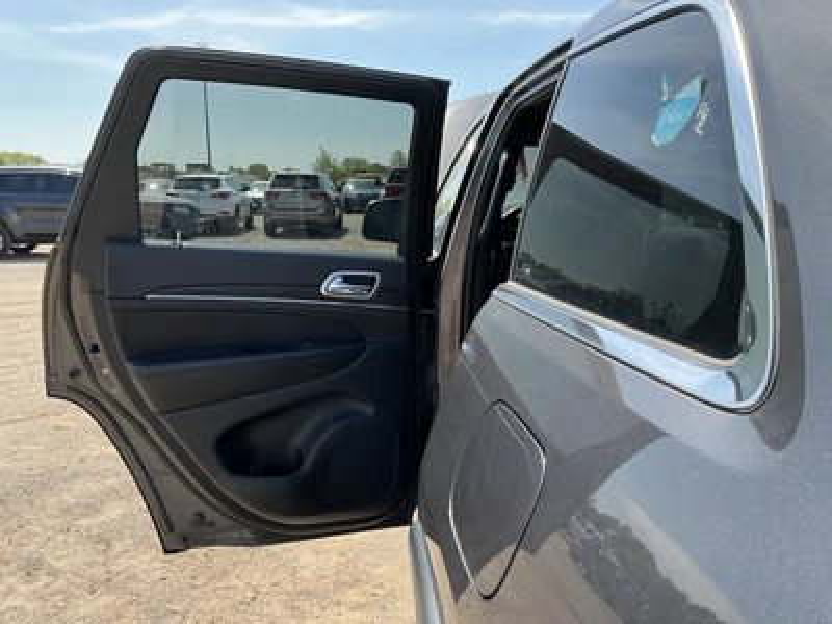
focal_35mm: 28
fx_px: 673
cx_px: 416
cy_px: 312
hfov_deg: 63.4
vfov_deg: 49.7
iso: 25
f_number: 1.8
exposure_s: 1/606
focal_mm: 3
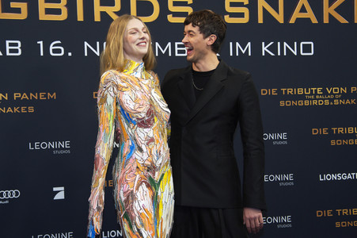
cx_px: 178
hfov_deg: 23.9
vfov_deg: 16.0
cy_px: 119
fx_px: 842
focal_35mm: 85
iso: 1000
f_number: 5.6
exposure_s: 1/200
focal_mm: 85
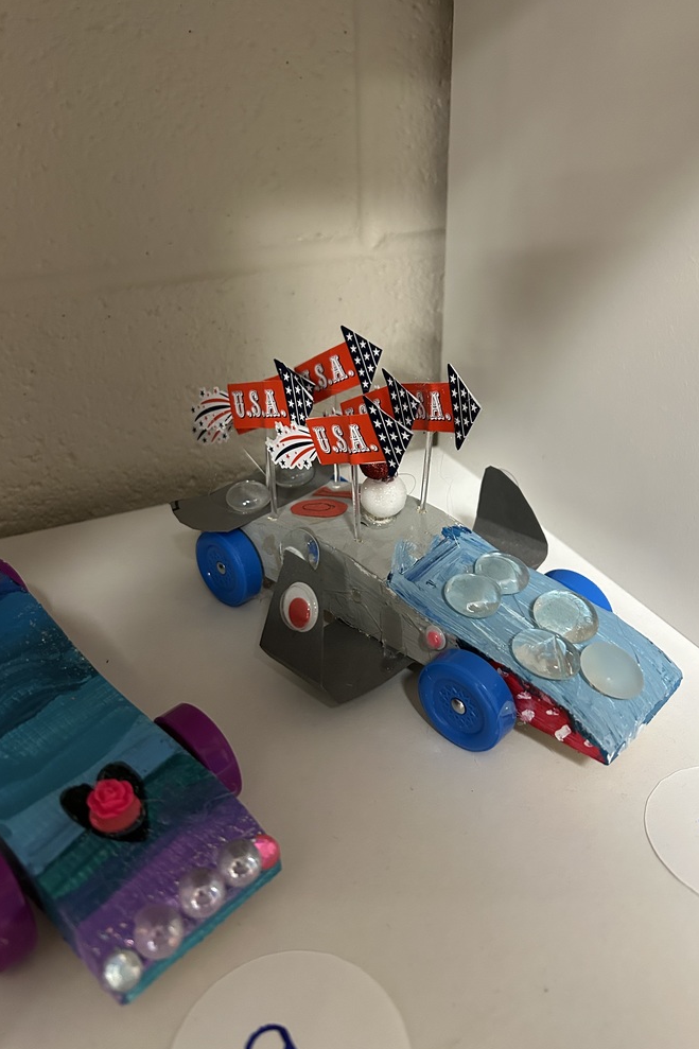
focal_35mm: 28
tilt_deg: -30.2
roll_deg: +2.0
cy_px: 513
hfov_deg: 46.4
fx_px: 816
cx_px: 369
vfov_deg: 65.5
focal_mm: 5.7
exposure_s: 1/60
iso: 500
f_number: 1.5
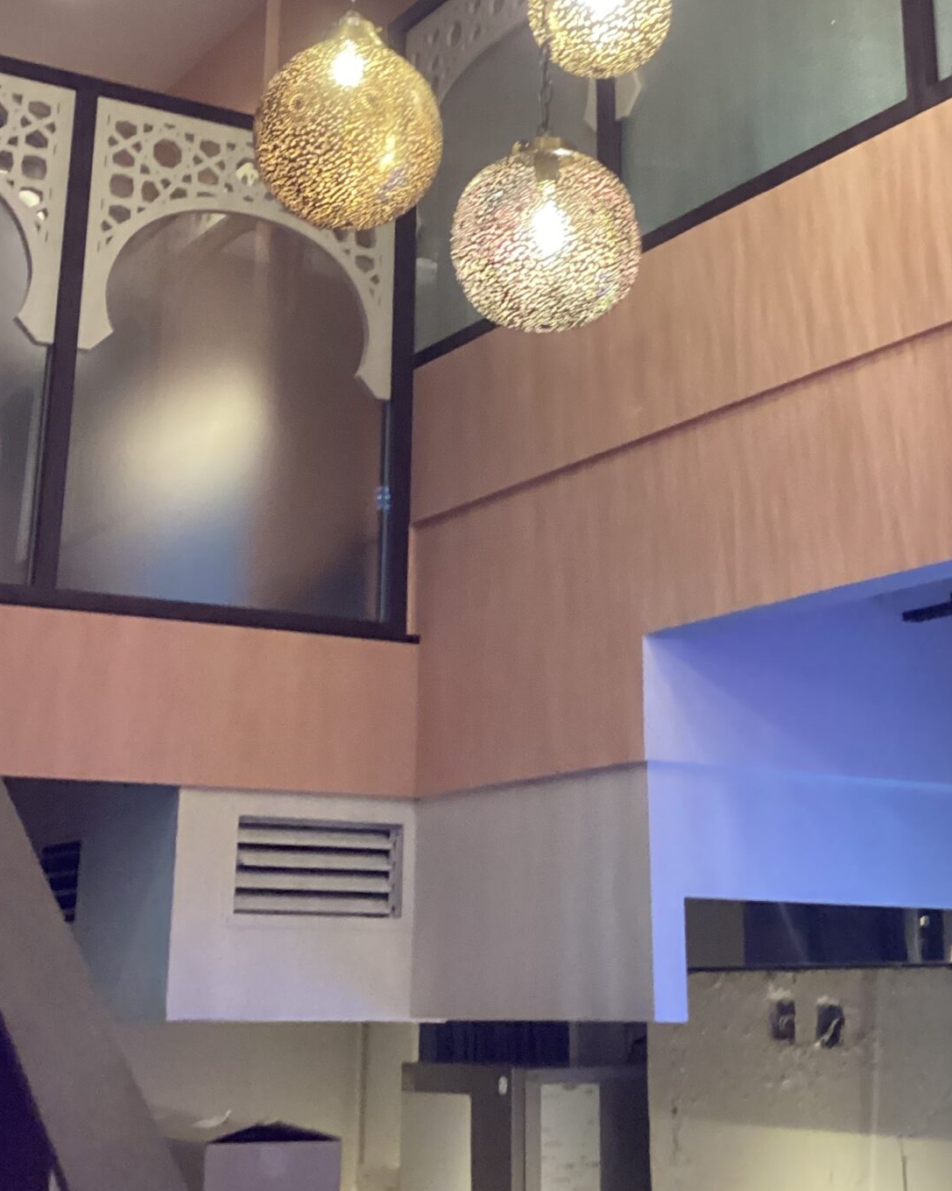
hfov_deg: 26.7
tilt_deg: +21.0
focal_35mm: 57
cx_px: 494
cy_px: 246
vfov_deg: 32.2
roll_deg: -2.3
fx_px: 2008
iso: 500
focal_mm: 3.3
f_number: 2.4
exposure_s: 1/25
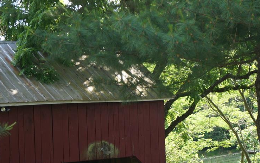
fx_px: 659
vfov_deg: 14.0
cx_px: 116
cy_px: 139
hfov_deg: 22.3
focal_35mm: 93
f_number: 4
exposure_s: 1/160
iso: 160
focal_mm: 22
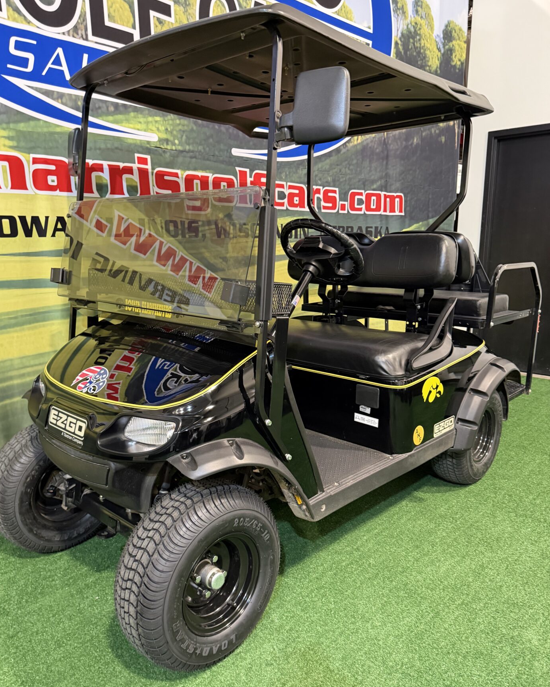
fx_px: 529
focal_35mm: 26
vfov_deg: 65.9
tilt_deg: -12.1
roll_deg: +0.1
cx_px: 264
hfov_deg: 54.9
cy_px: 368
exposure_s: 1/60
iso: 640
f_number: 1.78
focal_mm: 6.76
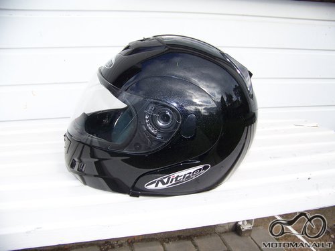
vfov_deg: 39.7
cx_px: 168
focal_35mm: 36
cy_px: 126
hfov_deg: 51.4
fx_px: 348
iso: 64
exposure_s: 1/400
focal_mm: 5.85
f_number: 2.8
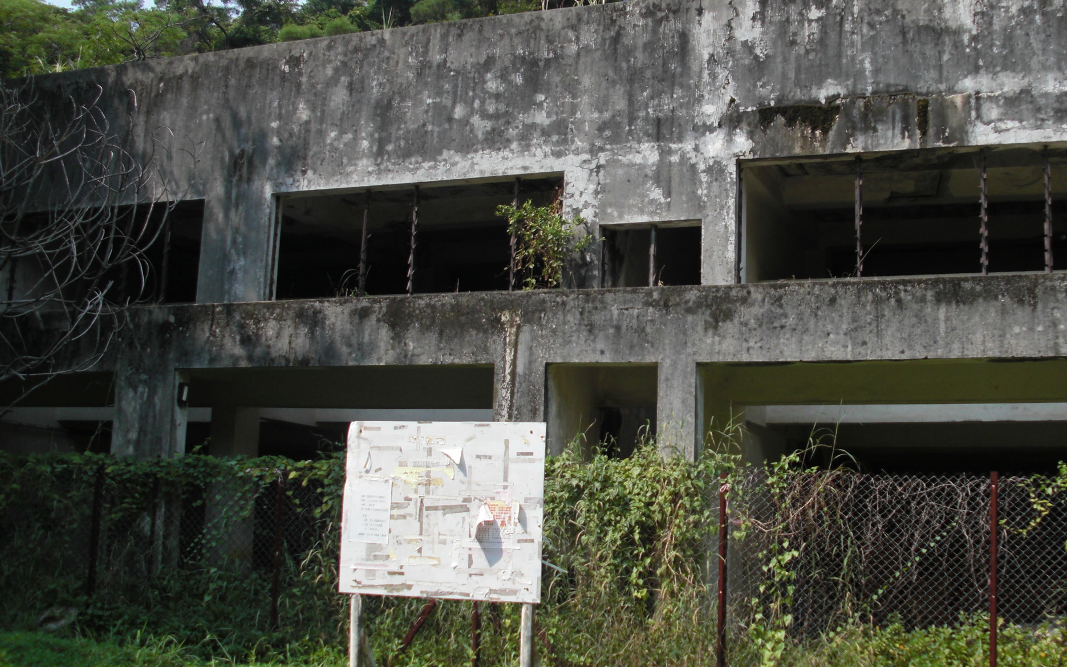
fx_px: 1367
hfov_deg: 42.5
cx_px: 632
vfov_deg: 27.4
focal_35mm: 47
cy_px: 297
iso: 50
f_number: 2.8
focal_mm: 6.3
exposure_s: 1/800
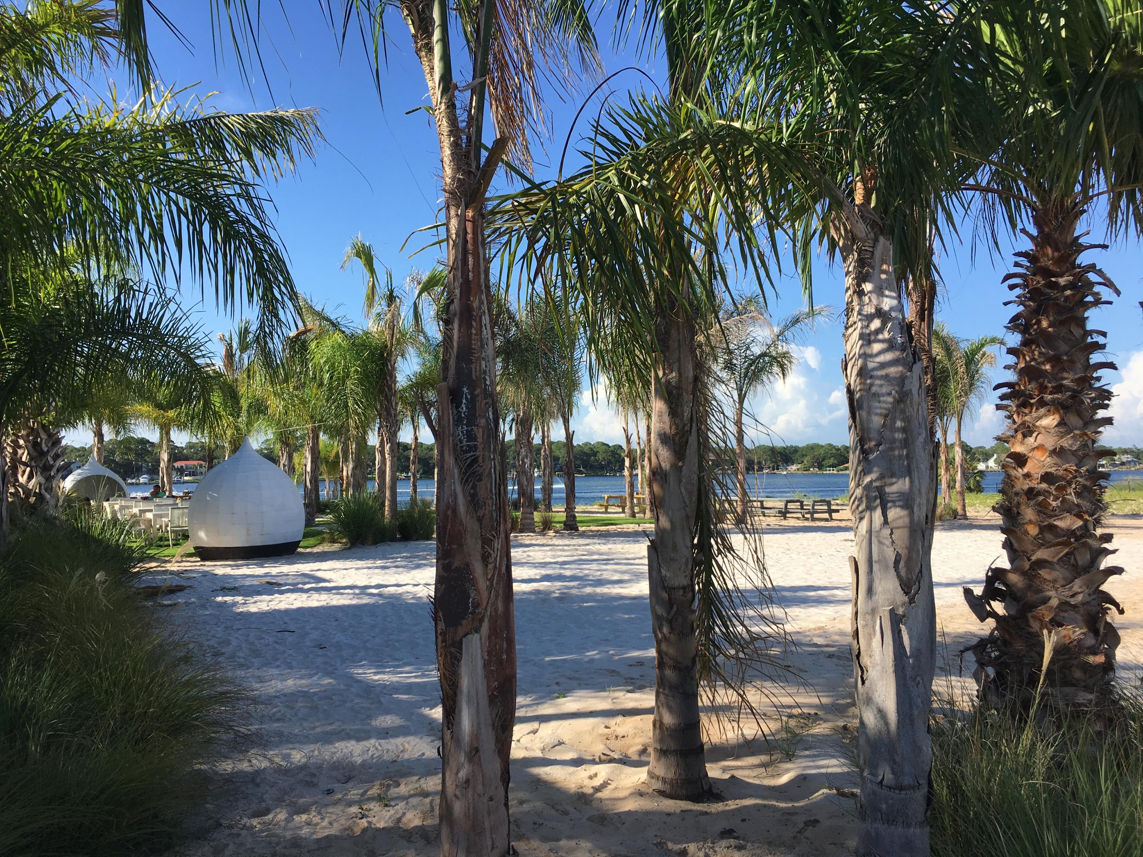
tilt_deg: +2.7
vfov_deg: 48.2
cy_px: 428
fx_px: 958
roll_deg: +0.4
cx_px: 572
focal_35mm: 29
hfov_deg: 61.7
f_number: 2.2
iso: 25
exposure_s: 1/1166
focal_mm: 4.15
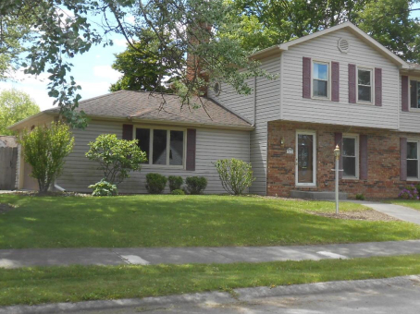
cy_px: 140
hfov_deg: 38.2
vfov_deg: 29.1
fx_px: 606
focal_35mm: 50
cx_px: 231
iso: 80
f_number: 3.9
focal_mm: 6
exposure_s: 1/320
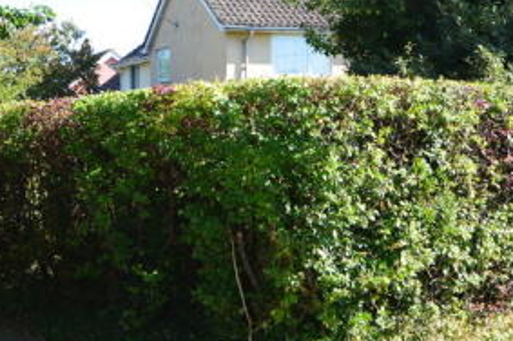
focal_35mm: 59
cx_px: 103
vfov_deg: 22.8
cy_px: 118
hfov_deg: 32.9
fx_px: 842
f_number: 9
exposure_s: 1/160
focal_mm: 17
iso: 400
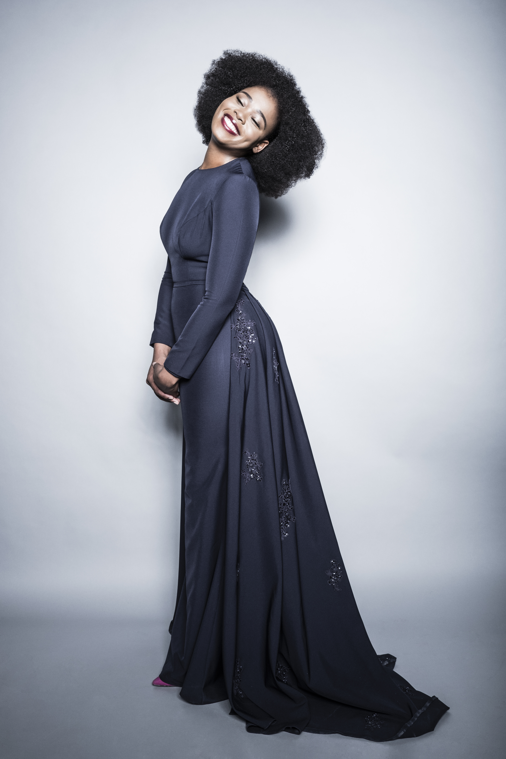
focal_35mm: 35
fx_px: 738
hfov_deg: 37.9
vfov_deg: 54.4
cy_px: 380
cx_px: 253
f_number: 10
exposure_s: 1/250
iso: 400
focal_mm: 23
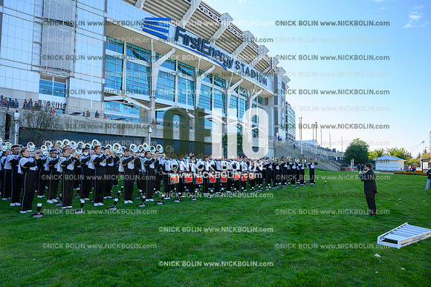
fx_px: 287
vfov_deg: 53.2
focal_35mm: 24
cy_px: 144
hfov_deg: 73.7
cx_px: 216
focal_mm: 24
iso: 800
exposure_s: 1/640
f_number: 8
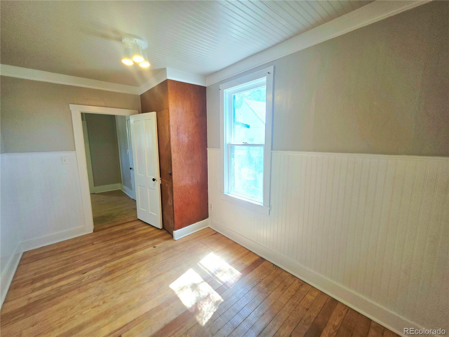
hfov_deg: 106.2
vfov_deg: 89.9
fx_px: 169
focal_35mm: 13
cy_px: 168
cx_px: 224
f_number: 1.9
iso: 50
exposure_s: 1/120
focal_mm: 2.2
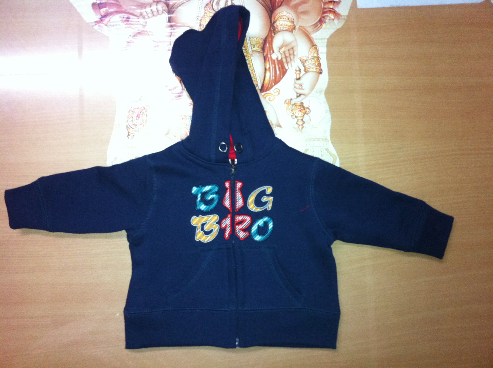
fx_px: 498
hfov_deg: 52.7
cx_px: 246
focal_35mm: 35
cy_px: 184
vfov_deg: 40.6
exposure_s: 1/15
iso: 250
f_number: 2.8
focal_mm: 3.85
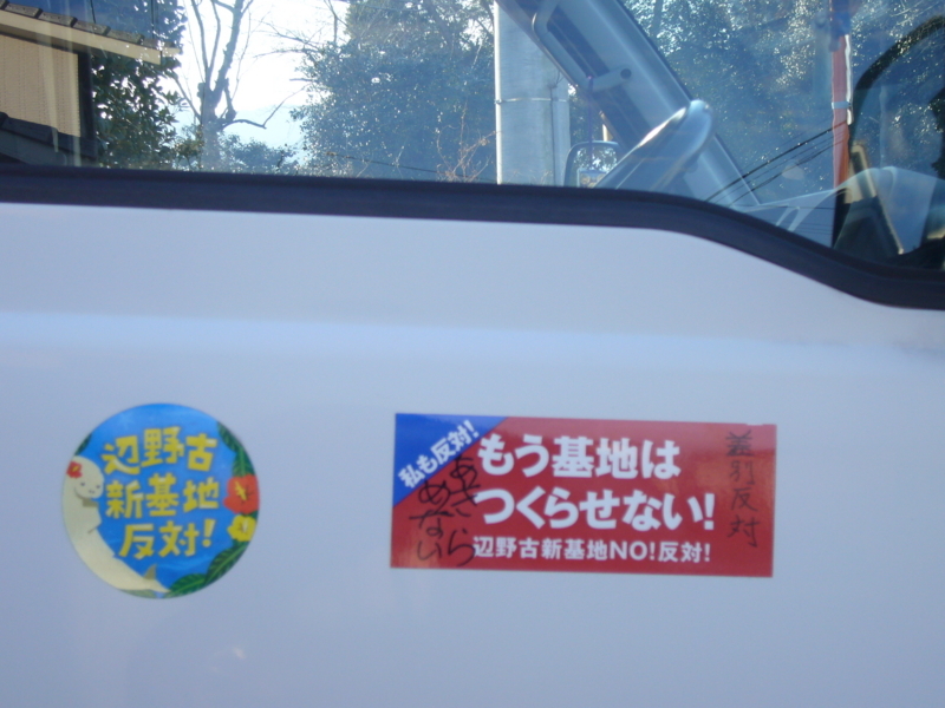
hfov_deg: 30.7
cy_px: 354
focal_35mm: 63
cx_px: 472
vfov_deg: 23.3
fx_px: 1720
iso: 80
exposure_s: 1/125
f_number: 4.1
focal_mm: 10.3
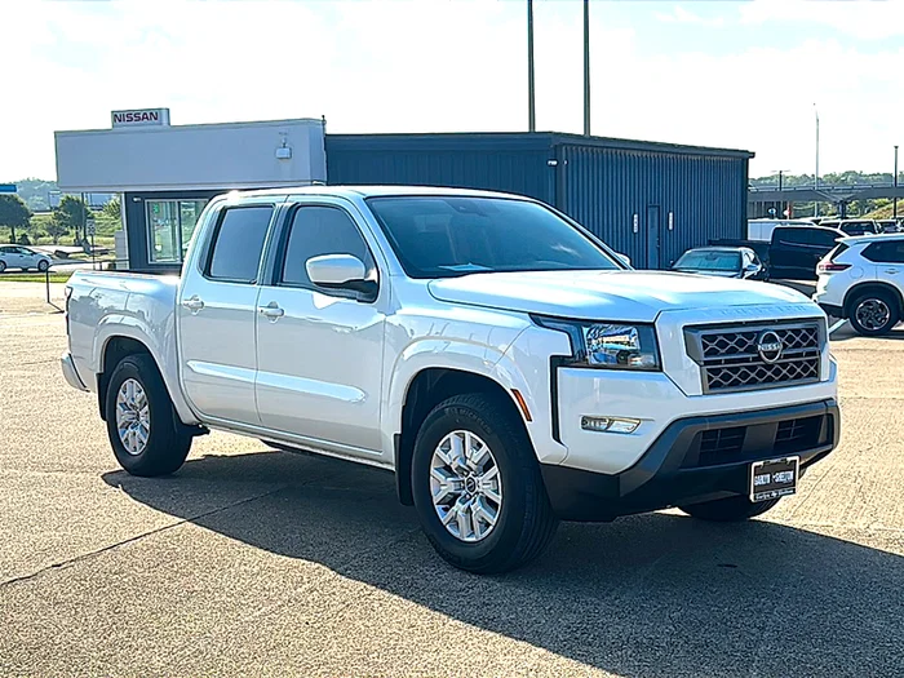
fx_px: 992
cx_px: 452
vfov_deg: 37.7
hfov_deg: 49.0
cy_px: 339
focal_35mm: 38
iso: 100
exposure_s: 1/5291
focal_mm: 6.86
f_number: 1.78
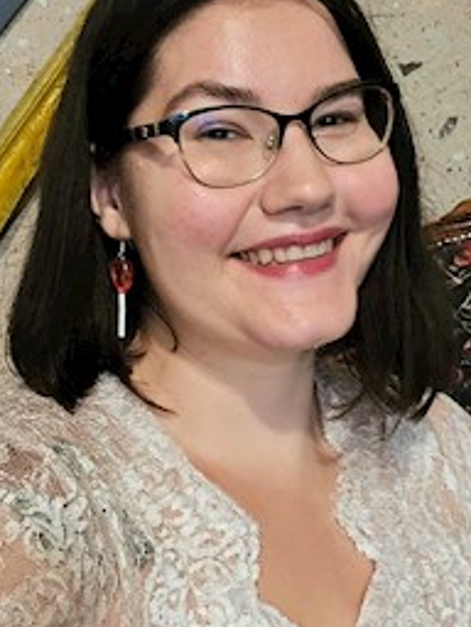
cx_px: 245
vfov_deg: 47.6
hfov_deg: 36.8
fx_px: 708
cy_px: 257
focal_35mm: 39
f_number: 2.2
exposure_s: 1/25.1
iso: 640
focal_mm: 3.3
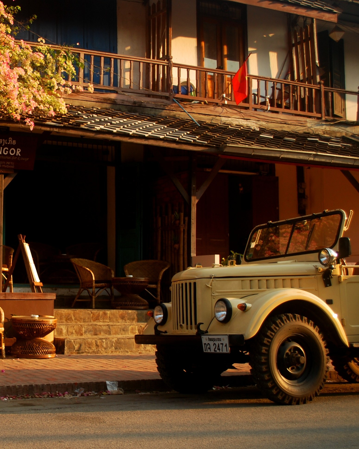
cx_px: 24
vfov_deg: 34.1
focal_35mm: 55
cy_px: 226
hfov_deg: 26.5
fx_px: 730
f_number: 4.2
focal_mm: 26
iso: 100
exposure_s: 1/160
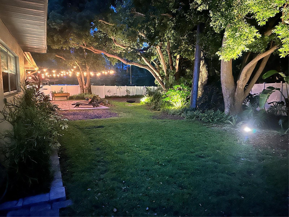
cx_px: 144
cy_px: 108
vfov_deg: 56.8
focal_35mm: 24
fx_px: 200
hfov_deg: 71.6
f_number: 1.78
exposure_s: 1/9
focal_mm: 6.86
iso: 1600
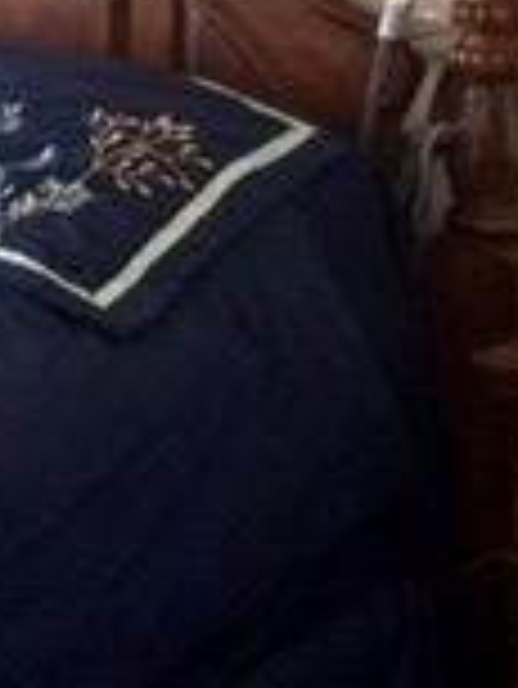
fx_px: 2411
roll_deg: +2.2
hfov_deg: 11.3
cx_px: -464
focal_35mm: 121
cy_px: 40
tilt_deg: -6.4
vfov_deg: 16.0
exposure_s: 1/15
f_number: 2.2
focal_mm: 4.15
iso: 50
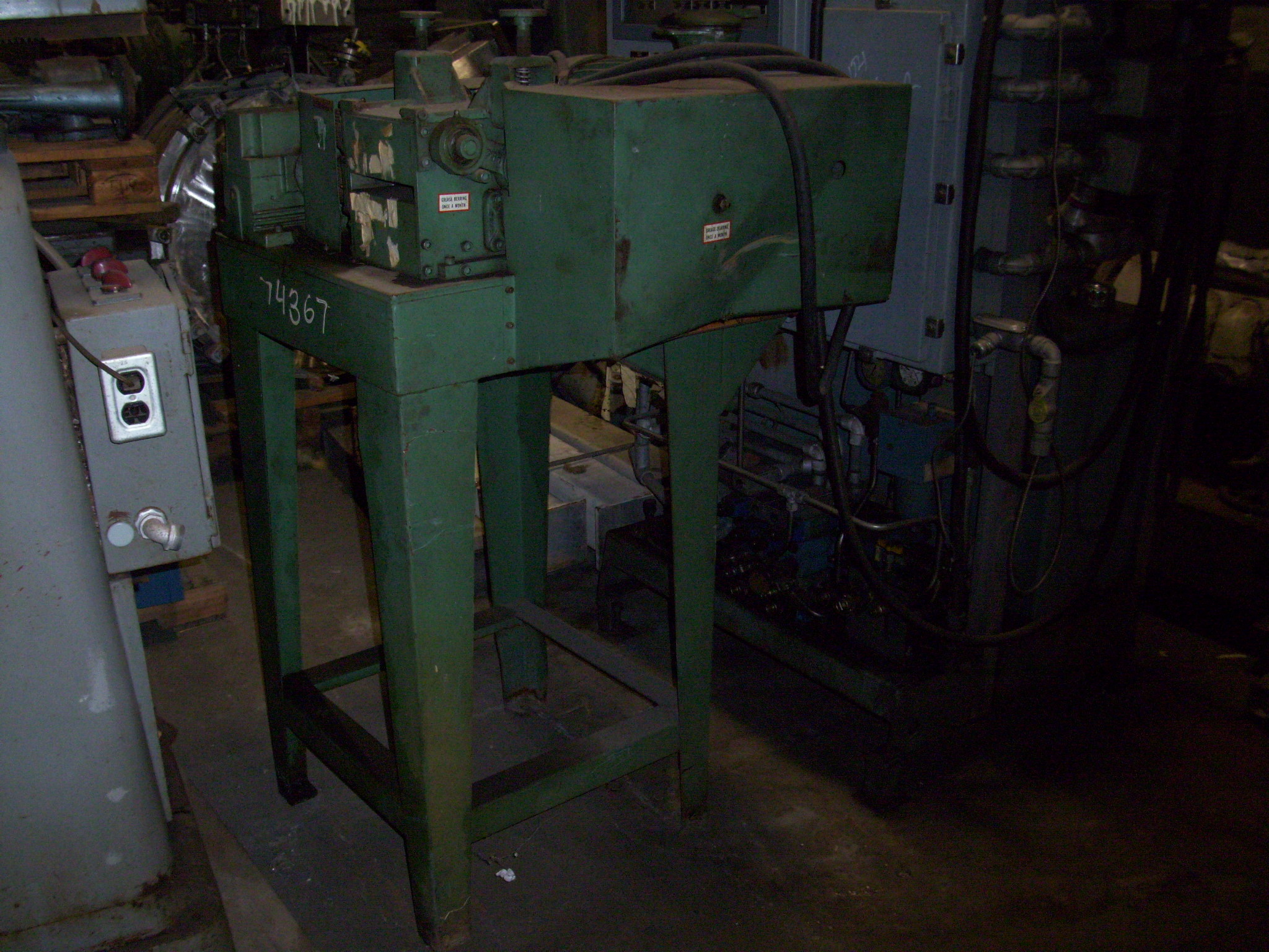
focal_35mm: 34
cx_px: 634
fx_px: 1246
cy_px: 476
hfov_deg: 54.0
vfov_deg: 41.8
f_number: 2.9
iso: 250
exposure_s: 1/40
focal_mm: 5.7
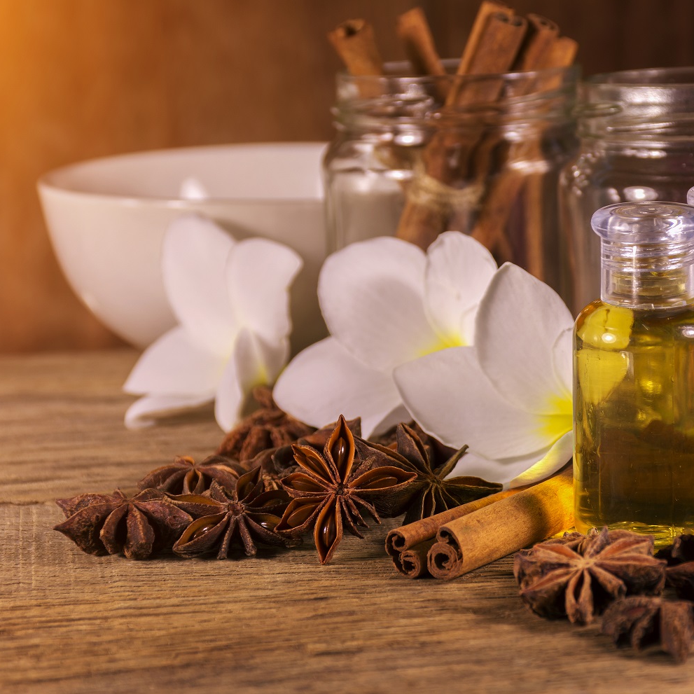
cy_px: 345
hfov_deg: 12.1
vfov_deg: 12.1
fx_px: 3281
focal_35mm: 145
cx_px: 473
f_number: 8
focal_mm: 75
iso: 100
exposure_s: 1/25
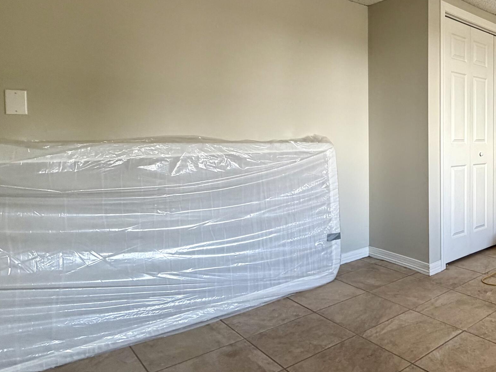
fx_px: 387
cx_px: 439
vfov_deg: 51.0
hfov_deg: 57.0
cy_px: 148
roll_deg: -0.3
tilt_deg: -1.4
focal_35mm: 27
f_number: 2.2
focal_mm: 2.22
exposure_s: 1/60
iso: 200
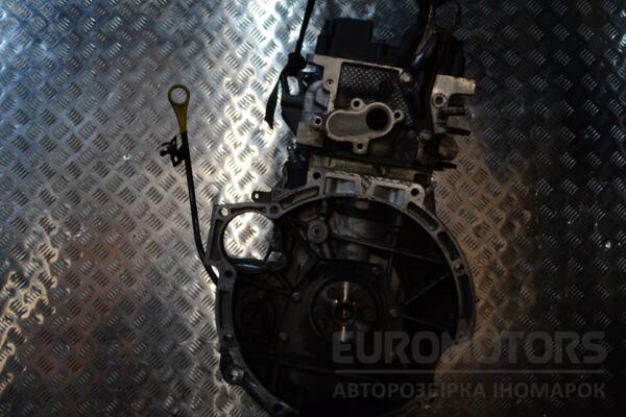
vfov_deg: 31.9
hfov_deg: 46.4
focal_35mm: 42
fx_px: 730
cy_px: 208
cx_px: 313
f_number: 4.5
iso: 110
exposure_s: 1/30
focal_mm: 28
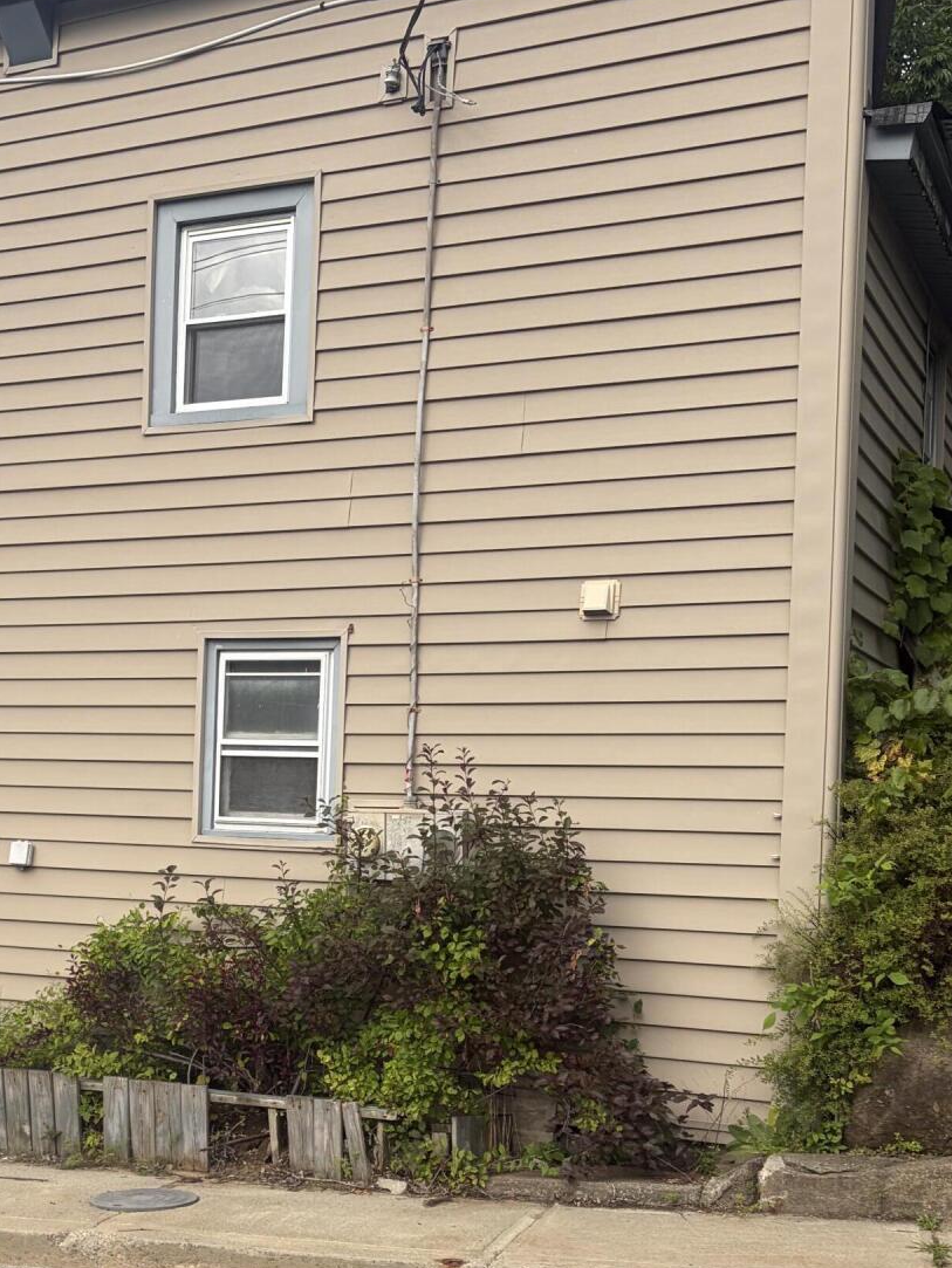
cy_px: 842
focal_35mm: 48
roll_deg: -2.1
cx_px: 275
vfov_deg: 39.2
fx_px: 1759
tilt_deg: +0.4
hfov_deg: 29.9
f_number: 1.6
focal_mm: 5.96
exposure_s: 1/945
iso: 50
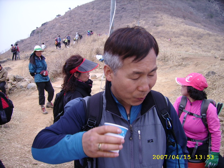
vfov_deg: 40.7
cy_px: 84
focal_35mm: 35
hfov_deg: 52.6
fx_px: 226
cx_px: 112
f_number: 2.8
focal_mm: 5.95
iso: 50
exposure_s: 1/500
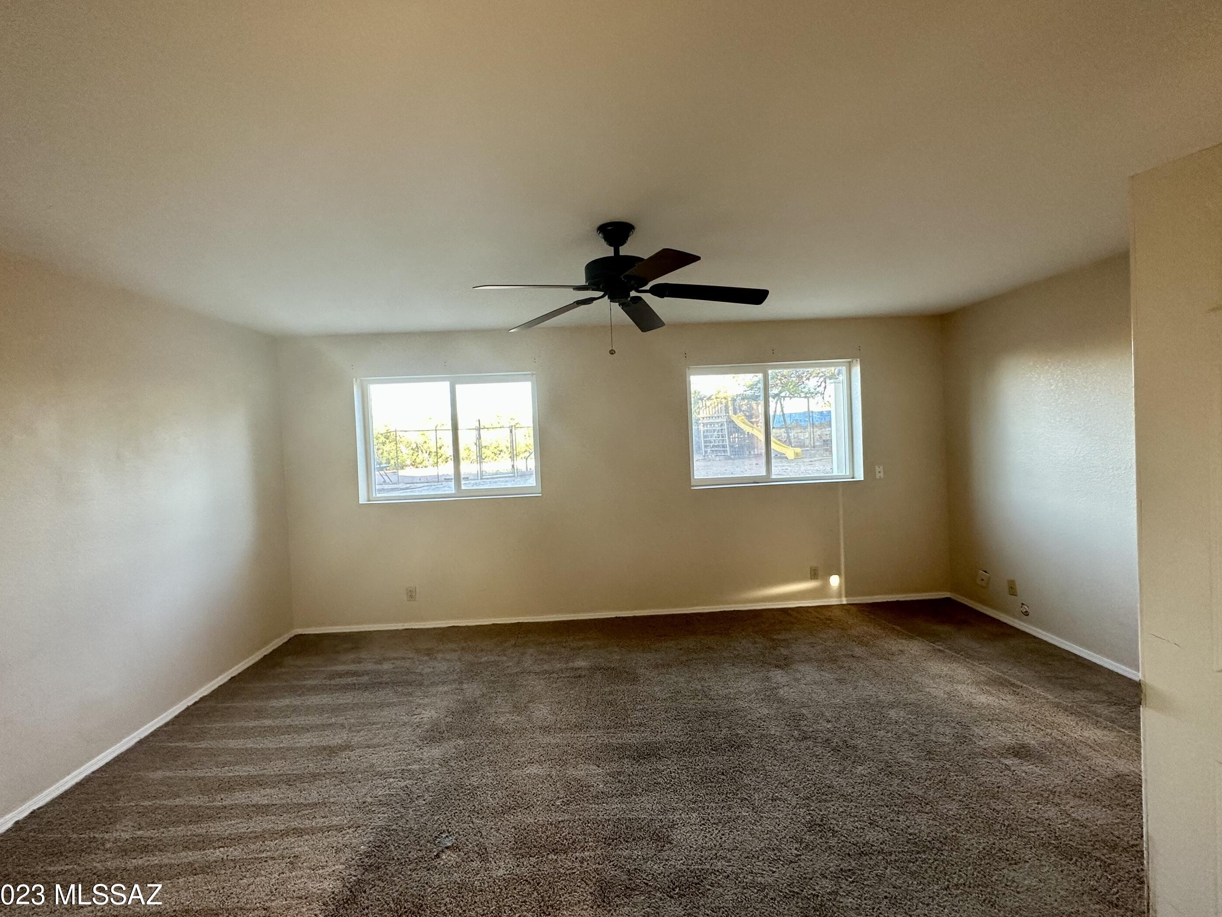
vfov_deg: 81.7
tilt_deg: -1.1
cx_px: 617
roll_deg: +2.3
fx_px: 530
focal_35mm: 15
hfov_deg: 98.2
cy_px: 448
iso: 200
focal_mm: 2.22
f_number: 2.2
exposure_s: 1/120
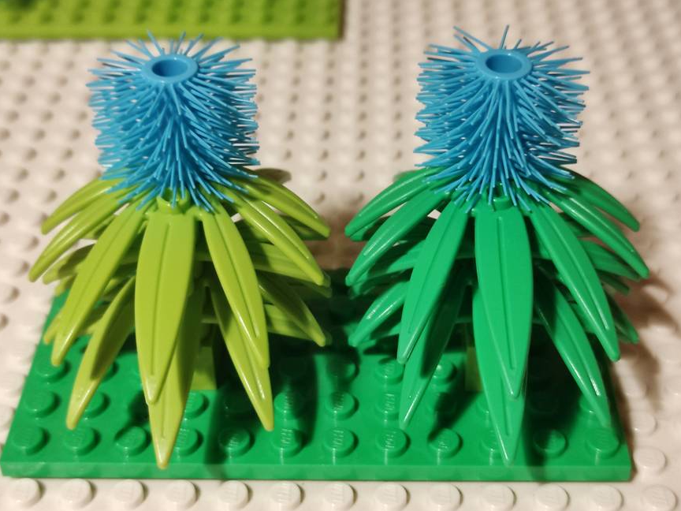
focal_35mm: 26
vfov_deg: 53.1
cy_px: 251
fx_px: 511
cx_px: 339
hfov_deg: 67.3
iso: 1159
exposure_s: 1/33
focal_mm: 5.43
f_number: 1.89
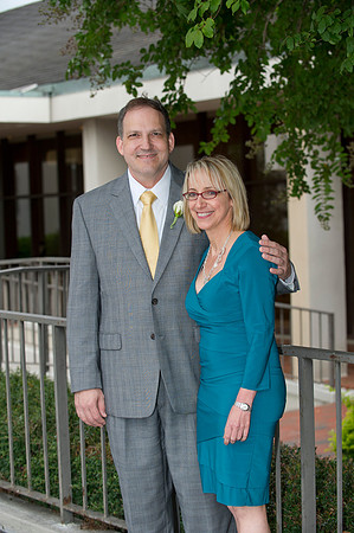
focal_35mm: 80
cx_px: 177
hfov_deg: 17.0
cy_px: 266
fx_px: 1183
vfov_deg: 25.4
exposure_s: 1/125
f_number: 4
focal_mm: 80
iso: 400
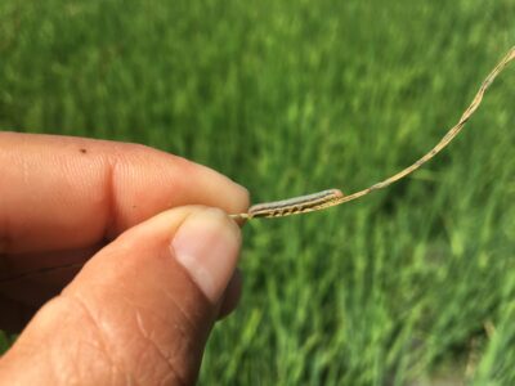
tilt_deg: -34.7
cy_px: 193
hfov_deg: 61.7
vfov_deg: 48.2
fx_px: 431
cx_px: 258
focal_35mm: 29
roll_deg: +1.2
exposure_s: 1/950
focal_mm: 4.15
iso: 25
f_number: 2.2
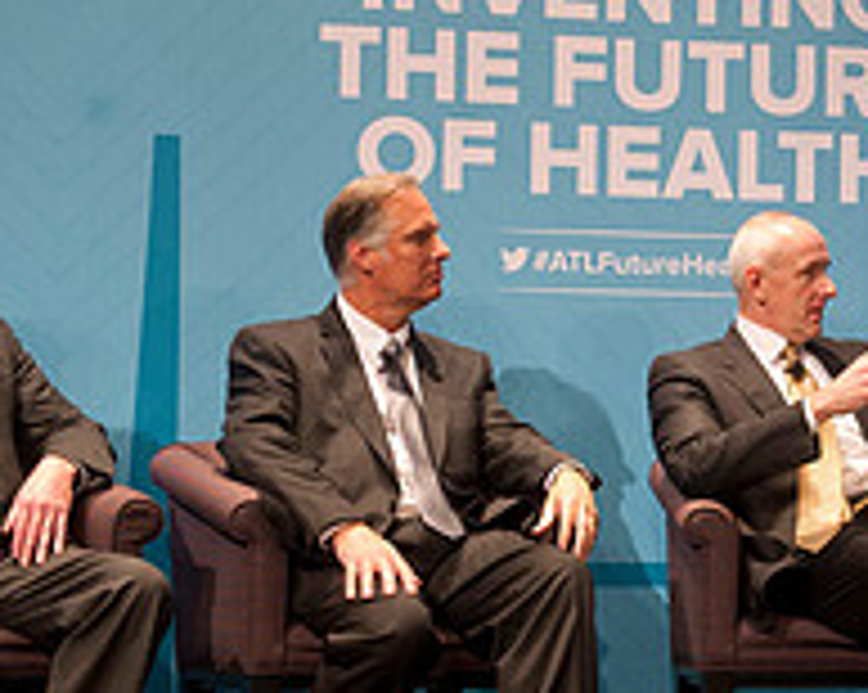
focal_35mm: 113
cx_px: 868
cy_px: 324
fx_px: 2900
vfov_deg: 13.6
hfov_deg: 16.7
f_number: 3.5
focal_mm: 40
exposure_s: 1/200
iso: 2500
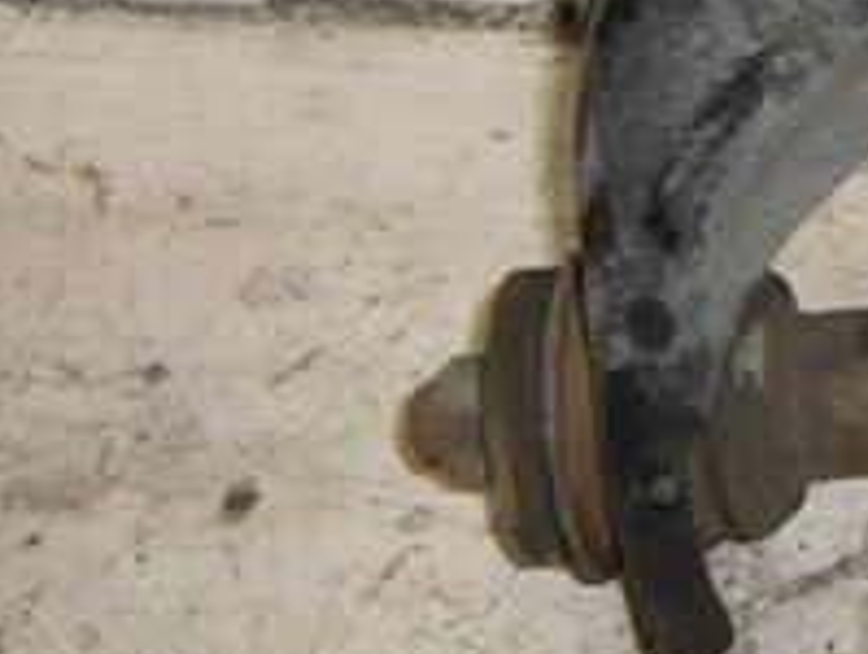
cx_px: 1391
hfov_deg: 14.7
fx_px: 3065
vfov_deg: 11.9
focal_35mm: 122
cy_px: -187
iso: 100
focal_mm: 7.9
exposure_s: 1/60
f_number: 2.8
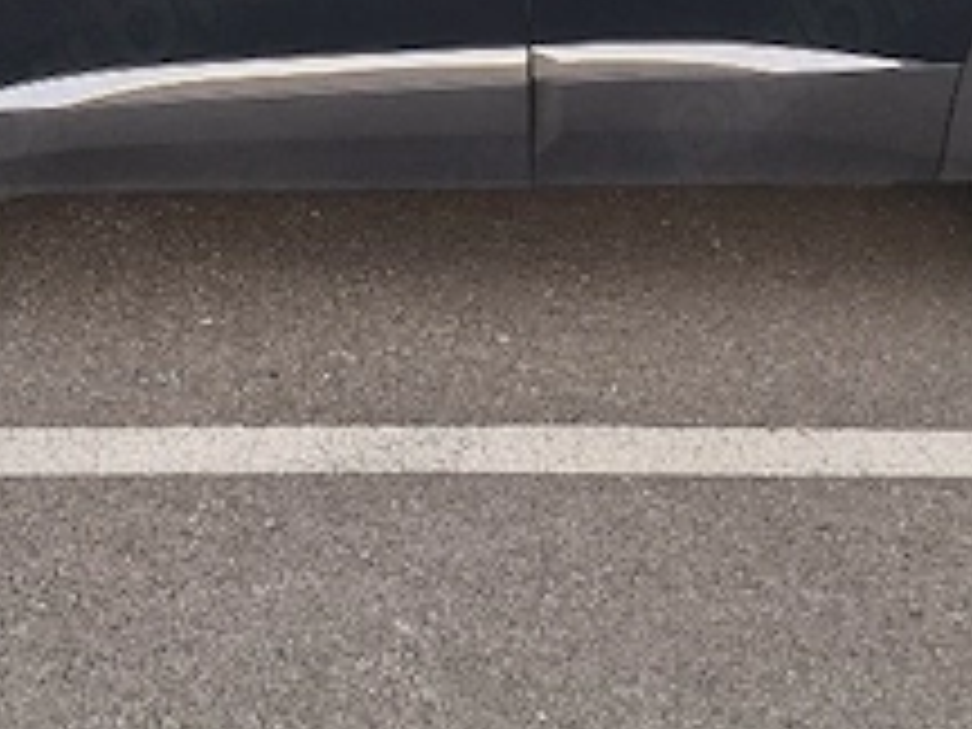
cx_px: 418
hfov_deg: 30.2
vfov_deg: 22.0
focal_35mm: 64
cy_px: -22
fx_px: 1797
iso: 50
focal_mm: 5.54
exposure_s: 1/135
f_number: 1.8
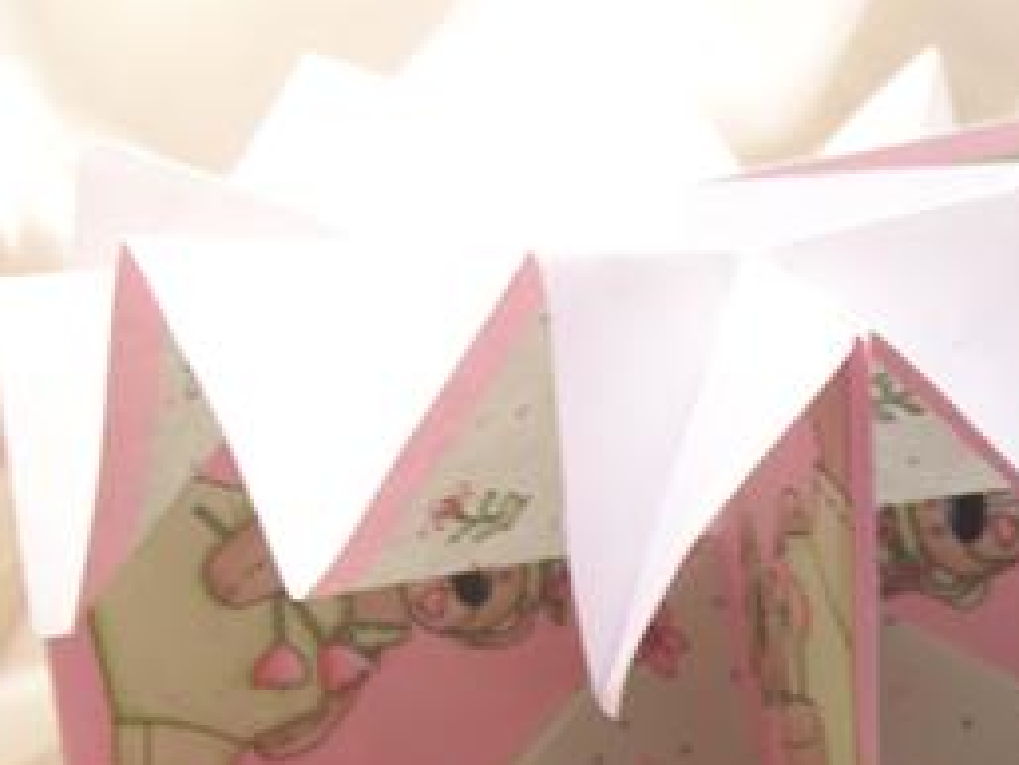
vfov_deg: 22.8
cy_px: 662
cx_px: 765
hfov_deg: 30.2
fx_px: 1855
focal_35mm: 63
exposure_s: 1/32
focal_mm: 6
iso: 90
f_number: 2.7
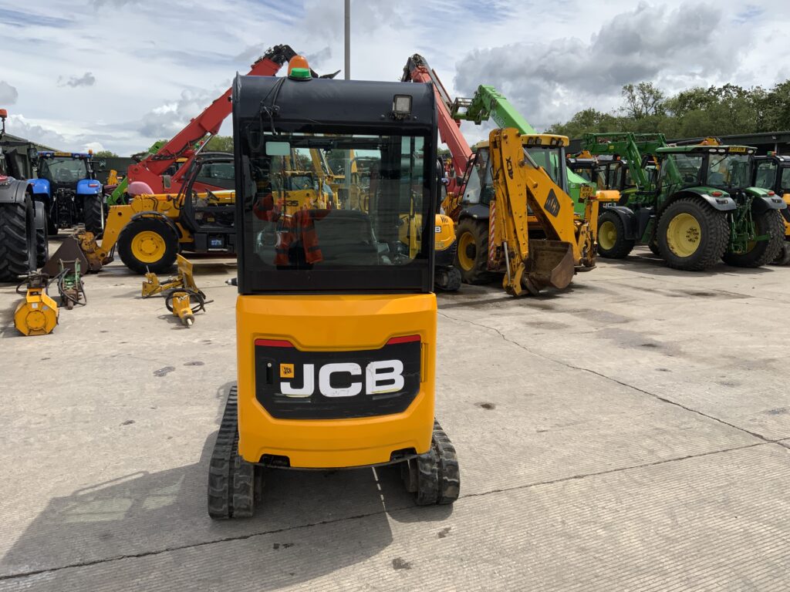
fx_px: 662
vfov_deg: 48.2
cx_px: 395
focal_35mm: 29
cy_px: 296
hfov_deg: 61.7
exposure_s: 1/2427
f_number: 1.8
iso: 16
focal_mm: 3
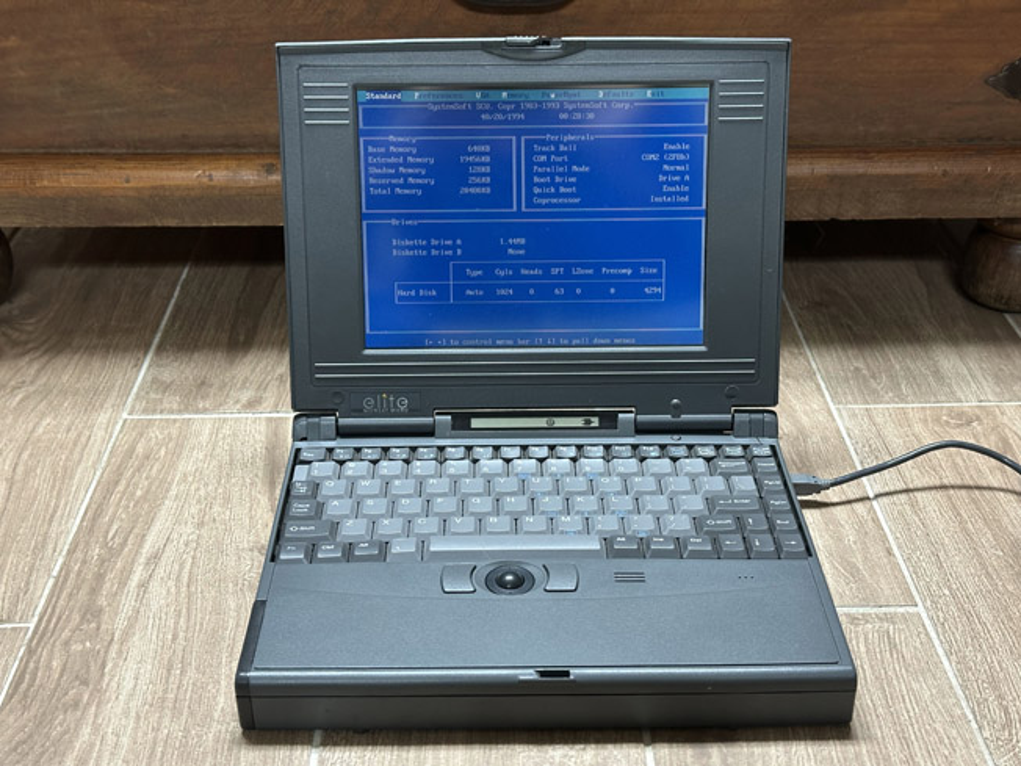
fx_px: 1416
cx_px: 510
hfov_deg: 39.7
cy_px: 383
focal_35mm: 48
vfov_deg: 30.3
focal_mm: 6.86
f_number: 1.78
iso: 200
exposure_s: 1/40
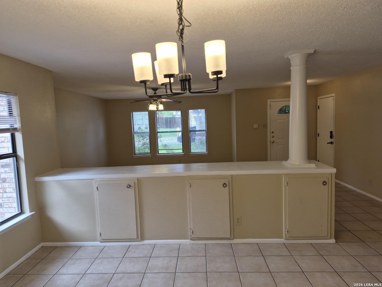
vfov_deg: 58.9
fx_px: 254
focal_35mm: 23
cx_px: 191
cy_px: 144
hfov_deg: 73.9
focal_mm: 5.4
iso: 50
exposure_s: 1/120
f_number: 1.8
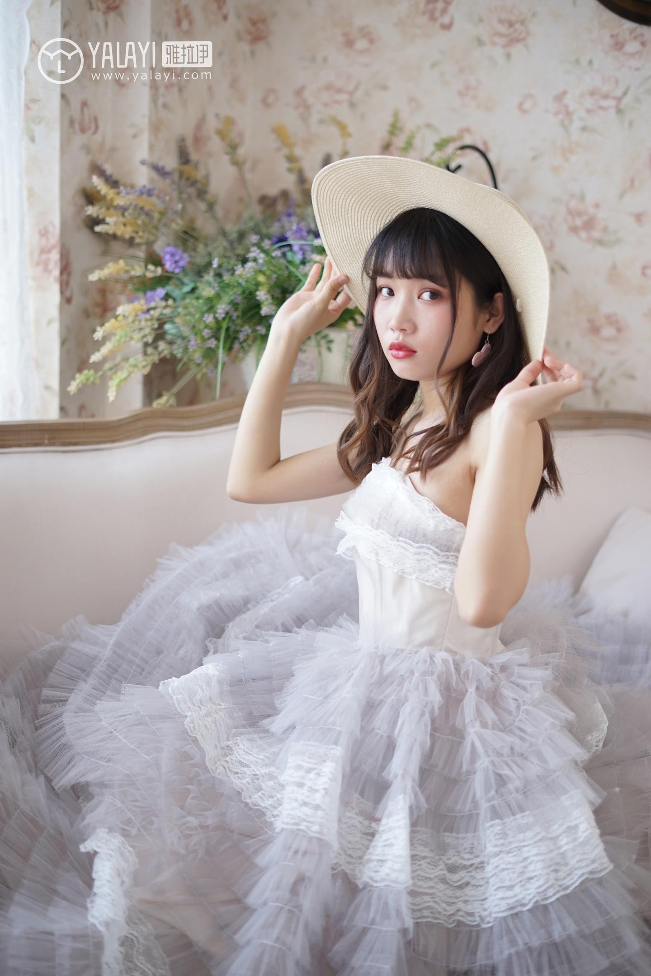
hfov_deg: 27.0
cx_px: 326
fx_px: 1356
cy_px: 488
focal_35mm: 50
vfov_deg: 39.6
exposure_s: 1/200
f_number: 1.8
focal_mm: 50
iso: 200
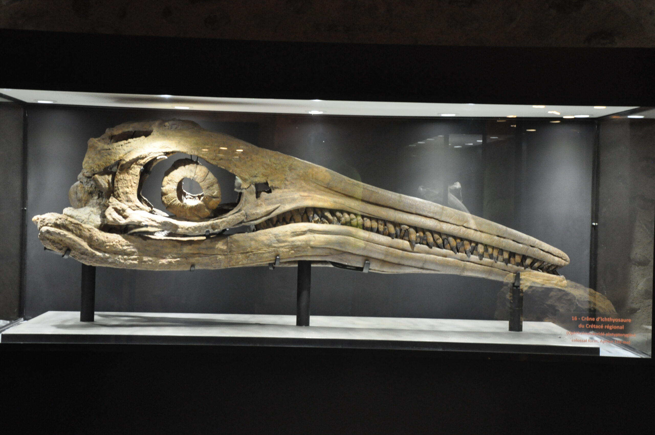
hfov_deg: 21.9
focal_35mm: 93
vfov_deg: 14.7
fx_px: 1690
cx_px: 328
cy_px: 218
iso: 2000
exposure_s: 1/30
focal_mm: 62
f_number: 5.3
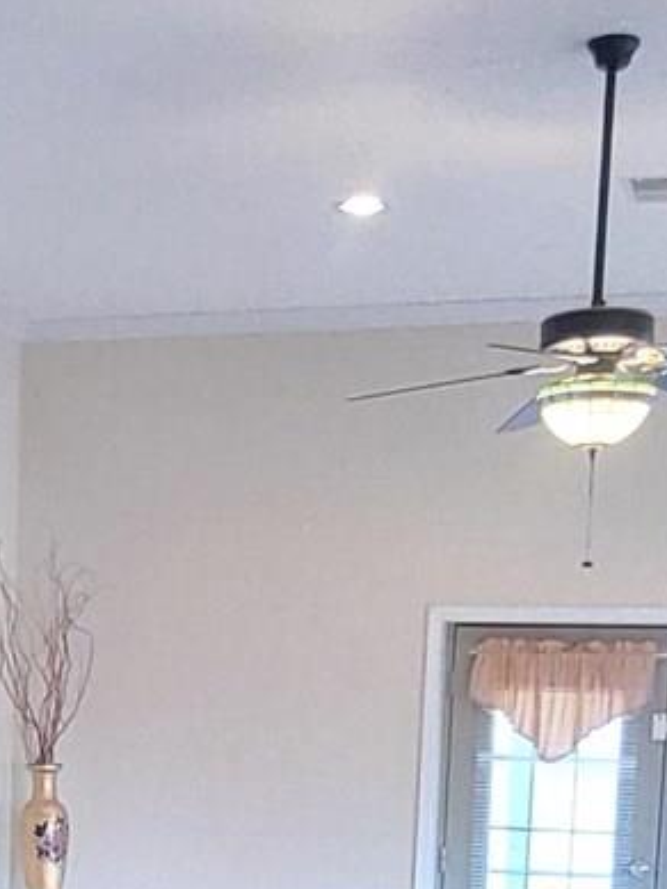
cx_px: 98
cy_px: 1019
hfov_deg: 18.9
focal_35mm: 77
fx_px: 1977
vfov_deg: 23.5
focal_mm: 1.74
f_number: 2.2
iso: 800
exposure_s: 1/24
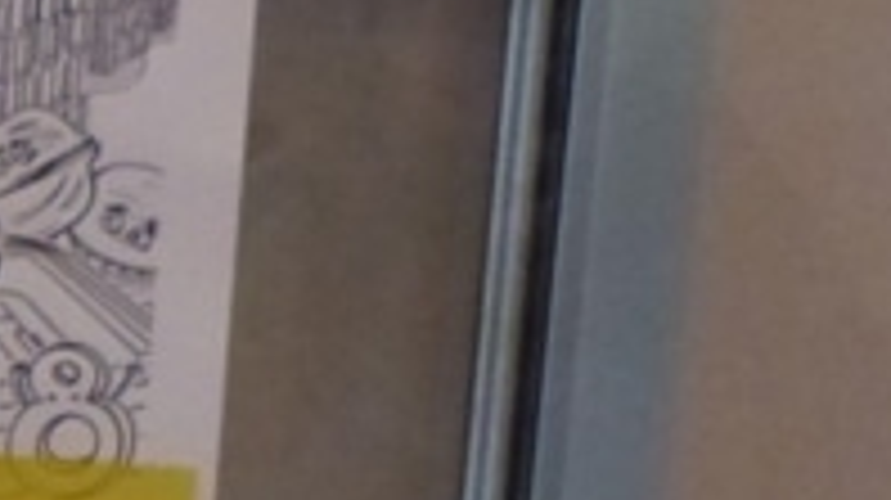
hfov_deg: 11.9
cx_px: -572
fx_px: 4037
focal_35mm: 171
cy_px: 986
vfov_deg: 6.9
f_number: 2.8
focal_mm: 5.6
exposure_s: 1/125
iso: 800
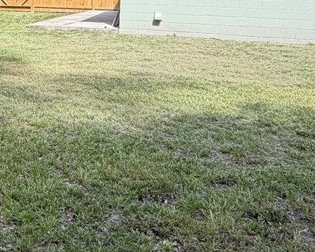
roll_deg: -0.3
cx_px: -89
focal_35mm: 51
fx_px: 475
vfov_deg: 28.4
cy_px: 20
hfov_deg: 29.8
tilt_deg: -5.2
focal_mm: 2.22
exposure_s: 1/502
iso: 64
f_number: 2.2
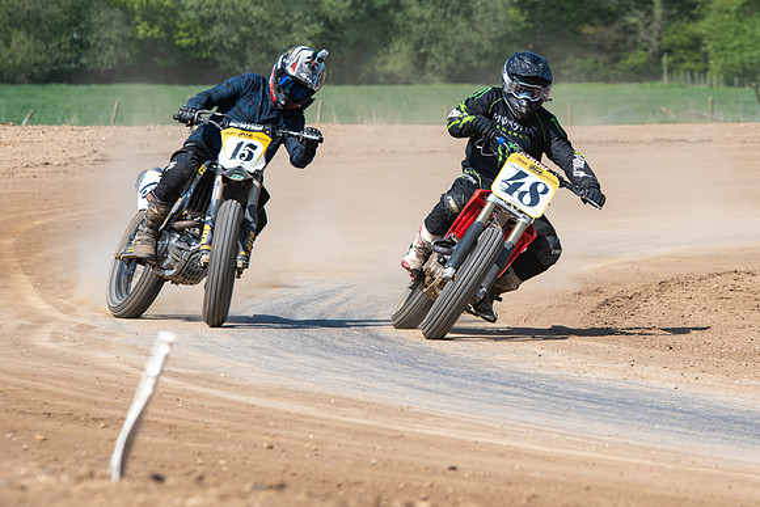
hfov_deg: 6.9
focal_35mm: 297
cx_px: 529
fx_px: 6266
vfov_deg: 4.6
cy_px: 186
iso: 100
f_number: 8
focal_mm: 200
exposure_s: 1/200
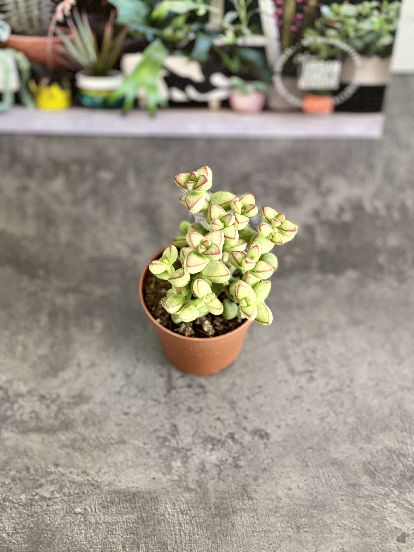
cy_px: 276
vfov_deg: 30.3
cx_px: 207
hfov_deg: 22.9
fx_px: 1021
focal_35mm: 64
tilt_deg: -56.5
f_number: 2.2
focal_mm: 7.5
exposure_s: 1/25
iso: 320
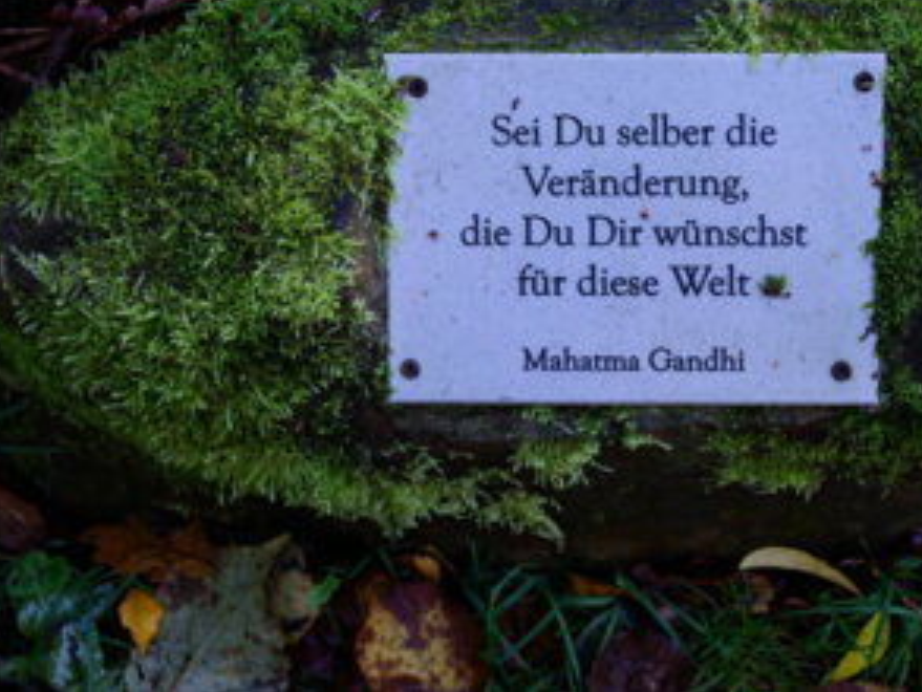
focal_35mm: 46
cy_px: 275
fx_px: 1226
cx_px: 604
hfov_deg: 40.8
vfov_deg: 31.4
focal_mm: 35
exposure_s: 1/60
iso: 125
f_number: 5.6
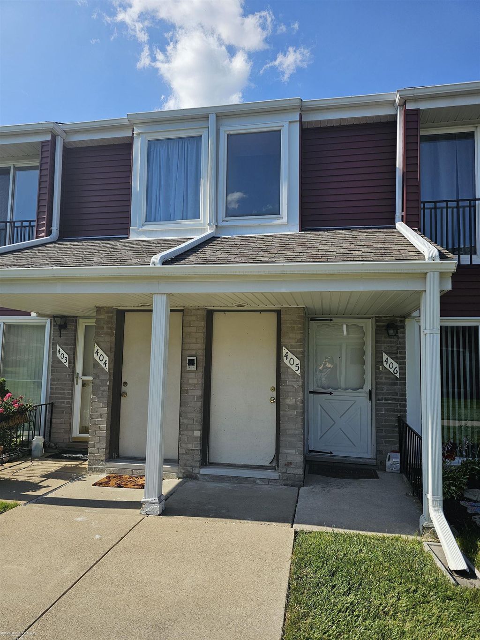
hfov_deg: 58.9
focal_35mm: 23
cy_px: 320
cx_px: 240
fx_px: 425
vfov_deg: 73.9
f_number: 1.7
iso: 20
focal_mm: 6.3
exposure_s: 1/1186
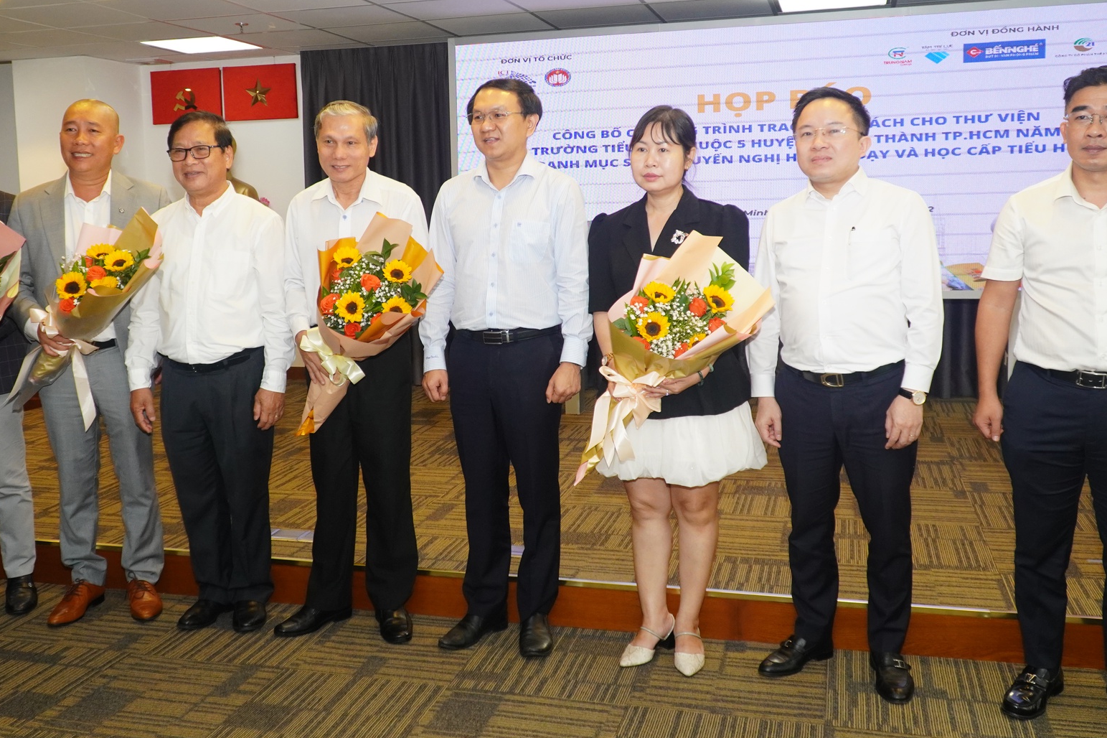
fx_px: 1076
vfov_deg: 37.7
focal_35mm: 35
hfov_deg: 54.3
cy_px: 311
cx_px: 495
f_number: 4
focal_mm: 18
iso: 1000
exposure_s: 1/125
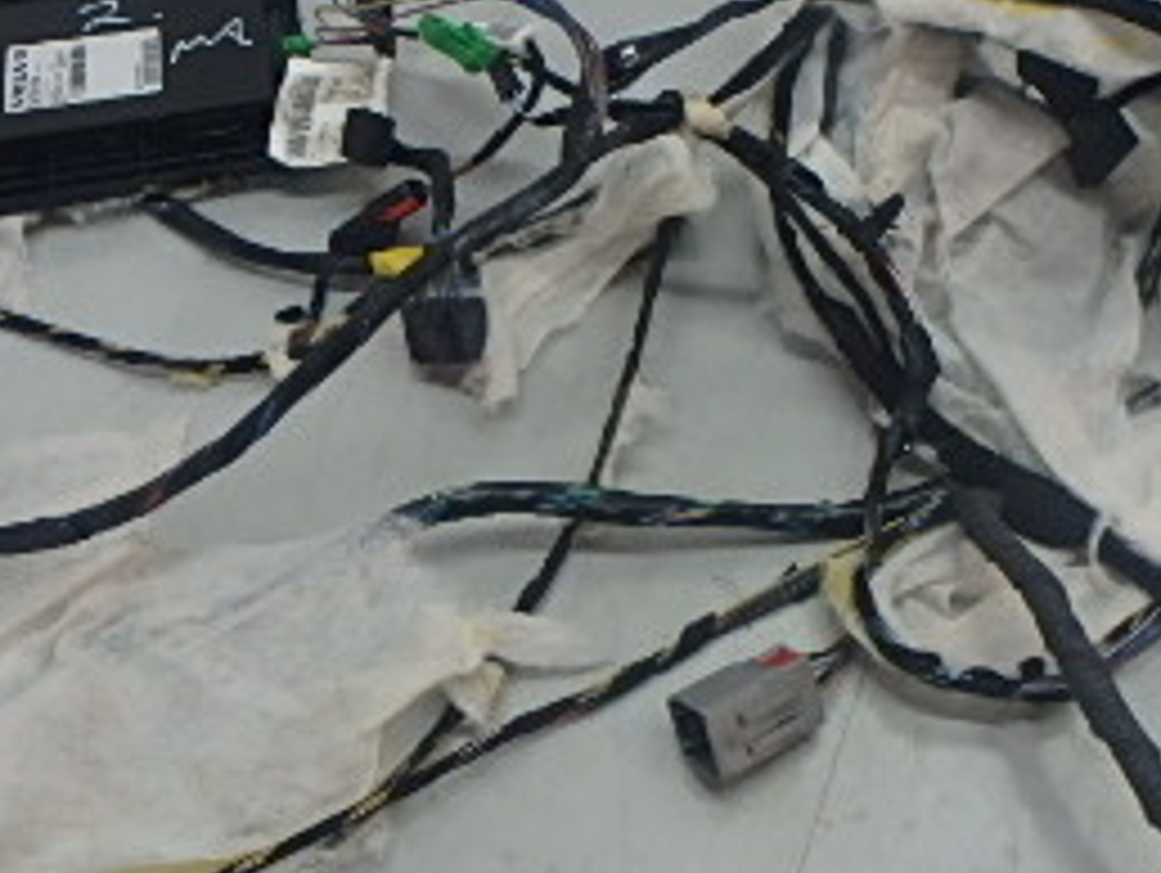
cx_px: 670
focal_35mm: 52
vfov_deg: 28.1
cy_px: 441
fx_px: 1746
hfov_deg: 36.7
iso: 200
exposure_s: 1/60
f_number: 3.5
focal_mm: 3.7
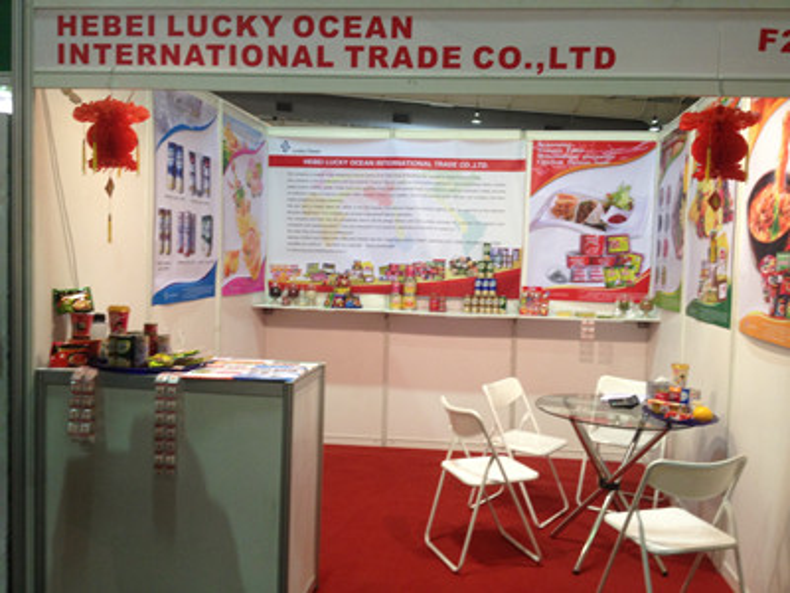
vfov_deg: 40.7
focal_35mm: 35
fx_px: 799
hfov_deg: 52.6
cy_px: 296
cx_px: 395
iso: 125
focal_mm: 4.28
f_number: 2.4
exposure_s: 1/20
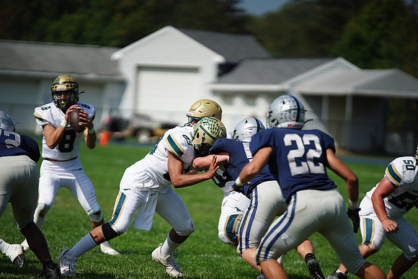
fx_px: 3484
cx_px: 209
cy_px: 140
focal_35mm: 300
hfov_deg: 6.9
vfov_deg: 4.6
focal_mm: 300
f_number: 2.8
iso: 400
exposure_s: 1/8000
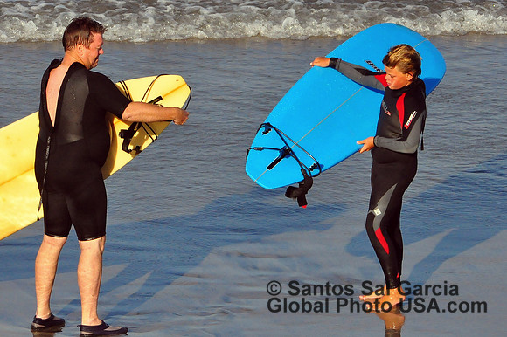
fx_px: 5911
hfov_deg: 4.9
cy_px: 168
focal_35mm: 420
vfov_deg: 3.3
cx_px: 254
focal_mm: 280
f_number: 10
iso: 1250
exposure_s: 1/2500
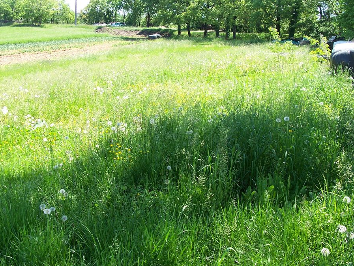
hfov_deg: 47.8
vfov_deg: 36.8
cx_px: 183
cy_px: 136
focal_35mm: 39
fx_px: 399
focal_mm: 6
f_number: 2.8
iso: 80
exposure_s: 1/350
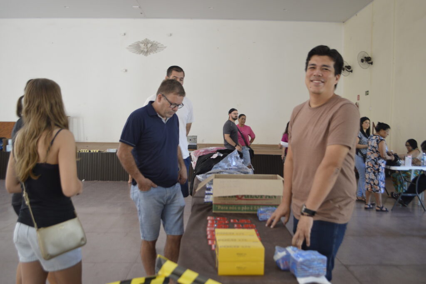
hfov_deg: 57.3
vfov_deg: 39.9
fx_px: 390
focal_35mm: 33
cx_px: 213
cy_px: 142
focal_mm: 22
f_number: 3.8
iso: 560
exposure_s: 1/60
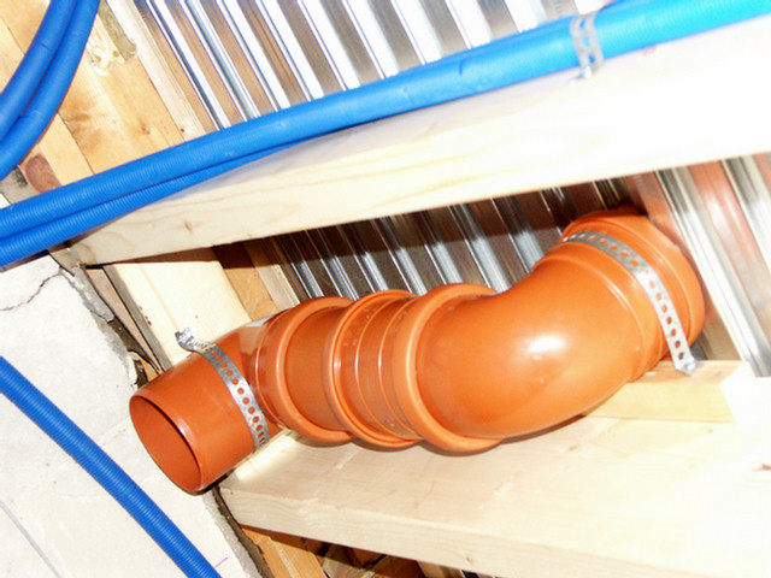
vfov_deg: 23.3
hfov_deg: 30.7
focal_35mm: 63
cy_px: 289
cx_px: 386
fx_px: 1403
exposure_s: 1/60
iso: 200
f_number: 3.2
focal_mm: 15.63
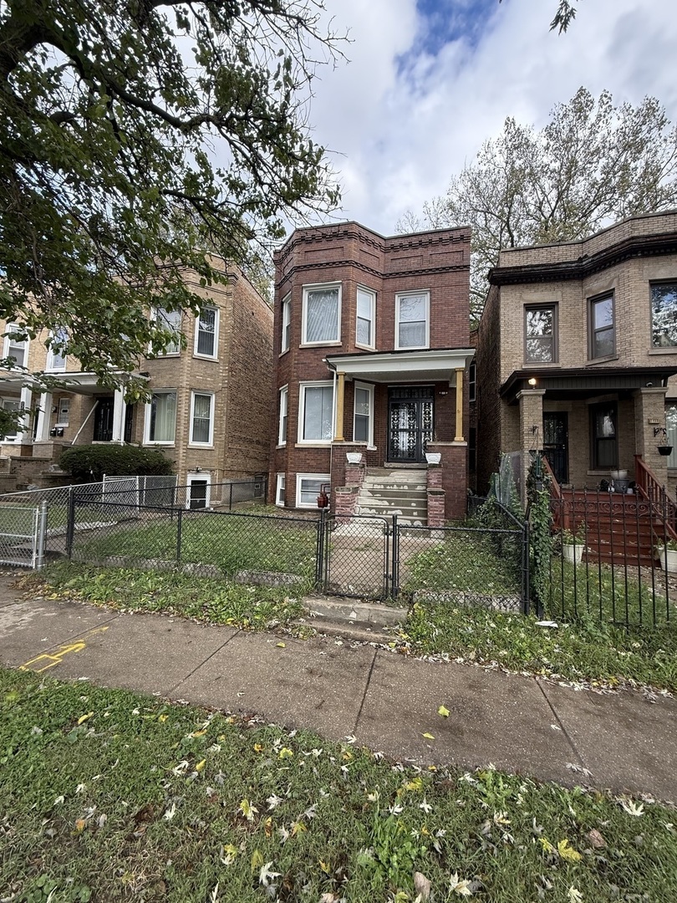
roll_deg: -0.3
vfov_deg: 102.1
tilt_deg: +4.2
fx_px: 365
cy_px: 452
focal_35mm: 14
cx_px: 338
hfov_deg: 85.7
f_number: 2.2
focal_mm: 2.22
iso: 64
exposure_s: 1/370
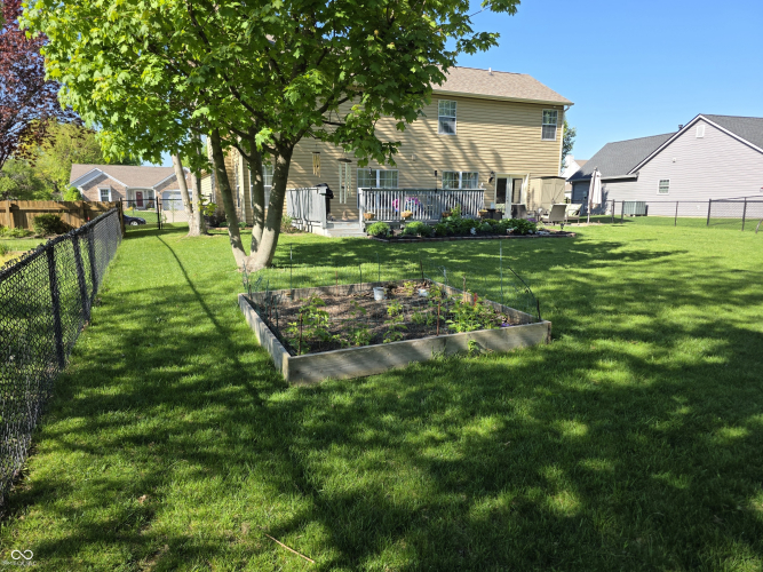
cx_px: 382
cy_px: 286
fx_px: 507
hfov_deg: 73.9
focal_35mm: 23
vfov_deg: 58.9
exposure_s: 1/2558
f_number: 1.7
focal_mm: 6.3
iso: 80
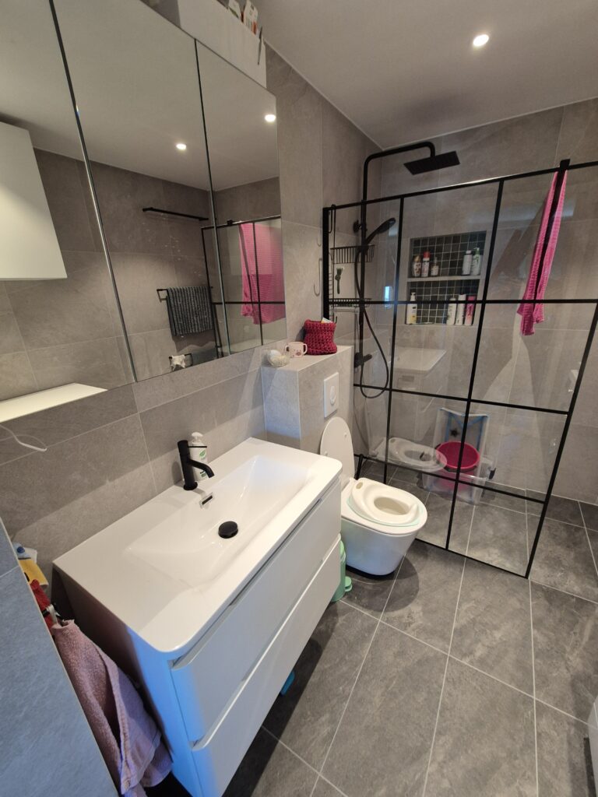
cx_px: 299
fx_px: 299
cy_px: 398
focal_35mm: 13
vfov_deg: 106.2
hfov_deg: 89.9
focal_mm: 2.2
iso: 160
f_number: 2.2
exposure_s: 1/50
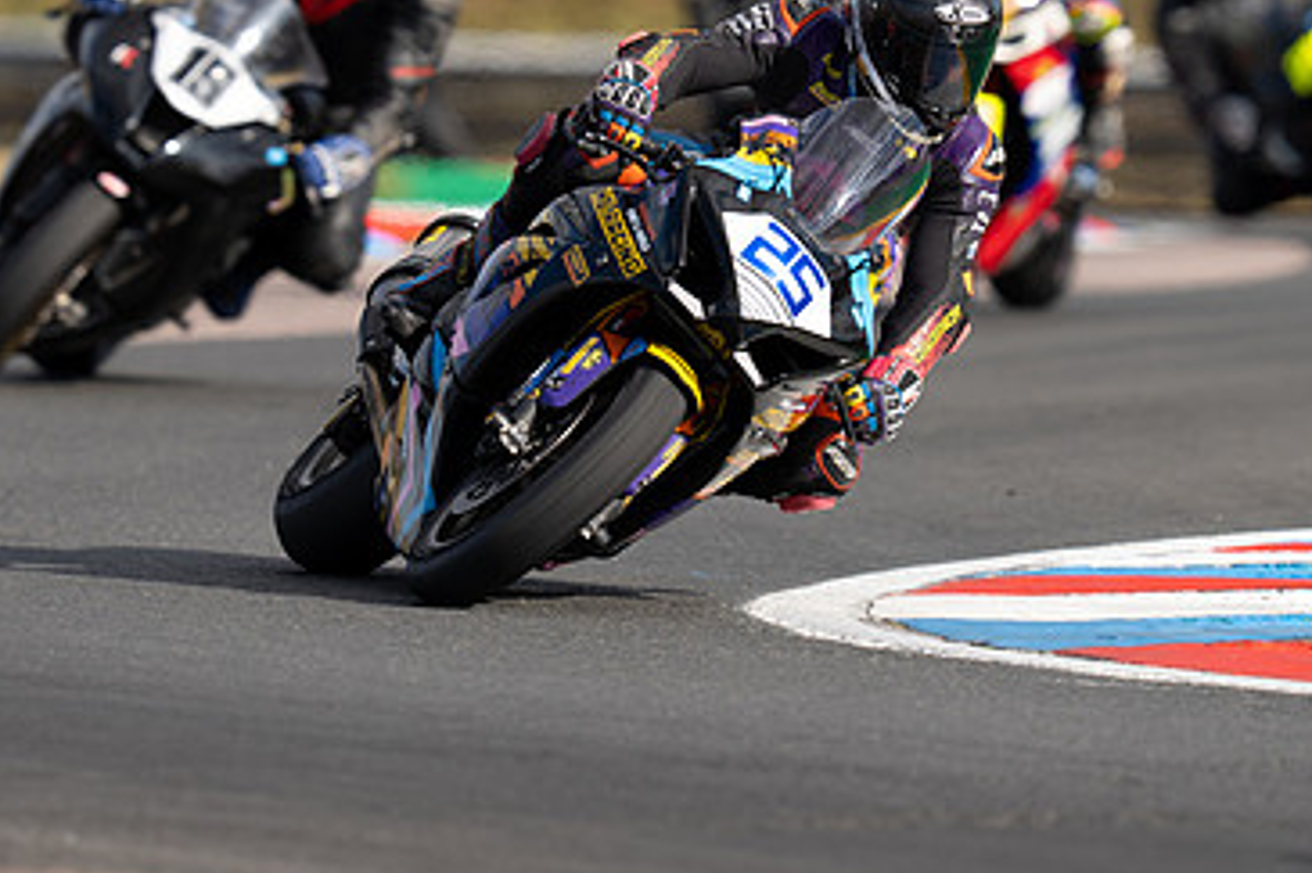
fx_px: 25863
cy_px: 230
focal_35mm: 710
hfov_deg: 2.9
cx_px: 706
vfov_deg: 1.9
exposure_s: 1/500
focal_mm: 400
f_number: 4
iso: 50
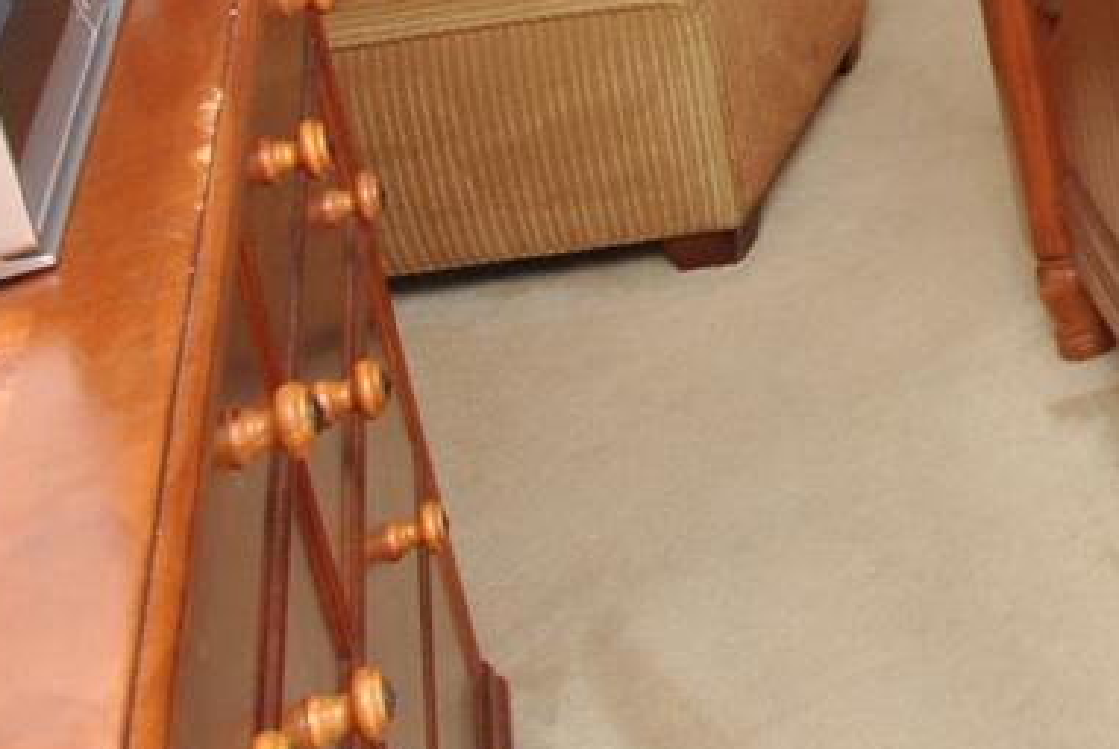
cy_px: -430
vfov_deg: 18.6
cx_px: 2121
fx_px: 1960
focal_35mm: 63
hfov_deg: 20.2
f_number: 5
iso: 400
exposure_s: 1/200
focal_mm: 10
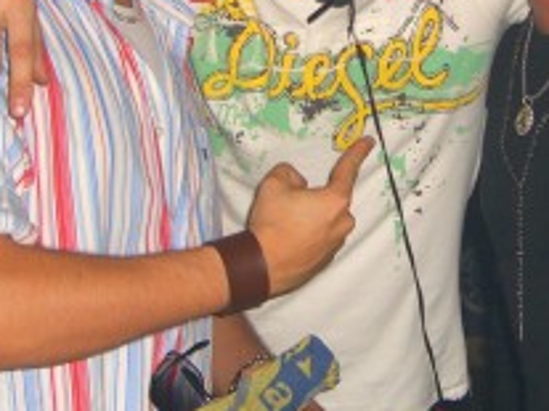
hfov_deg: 17.7
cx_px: 459
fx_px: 1744
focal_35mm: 110
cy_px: 95
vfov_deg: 13.4
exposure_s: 1/60
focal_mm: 7.9
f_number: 2.8
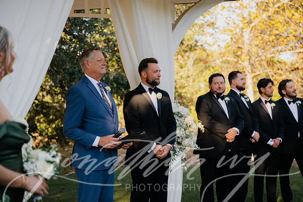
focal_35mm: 70
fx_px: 589
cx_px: 152
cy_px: 101
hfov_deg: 28.8
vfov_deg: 19.5
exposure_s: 1/1000
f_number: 2.8
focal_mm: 70
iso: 200
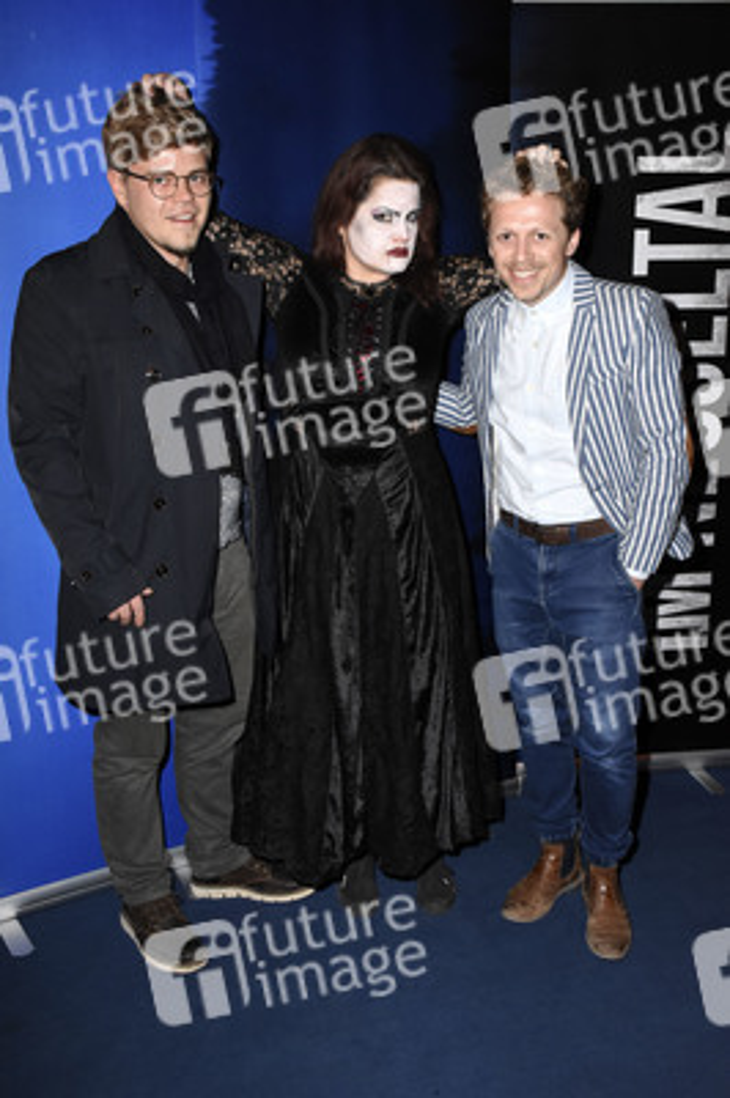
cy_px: 549
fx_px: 1097
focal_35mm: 36
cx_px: 365
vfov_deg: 53.2
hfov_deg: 36.8
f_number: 6.3
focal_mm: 24
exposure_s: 1/60
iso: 1600
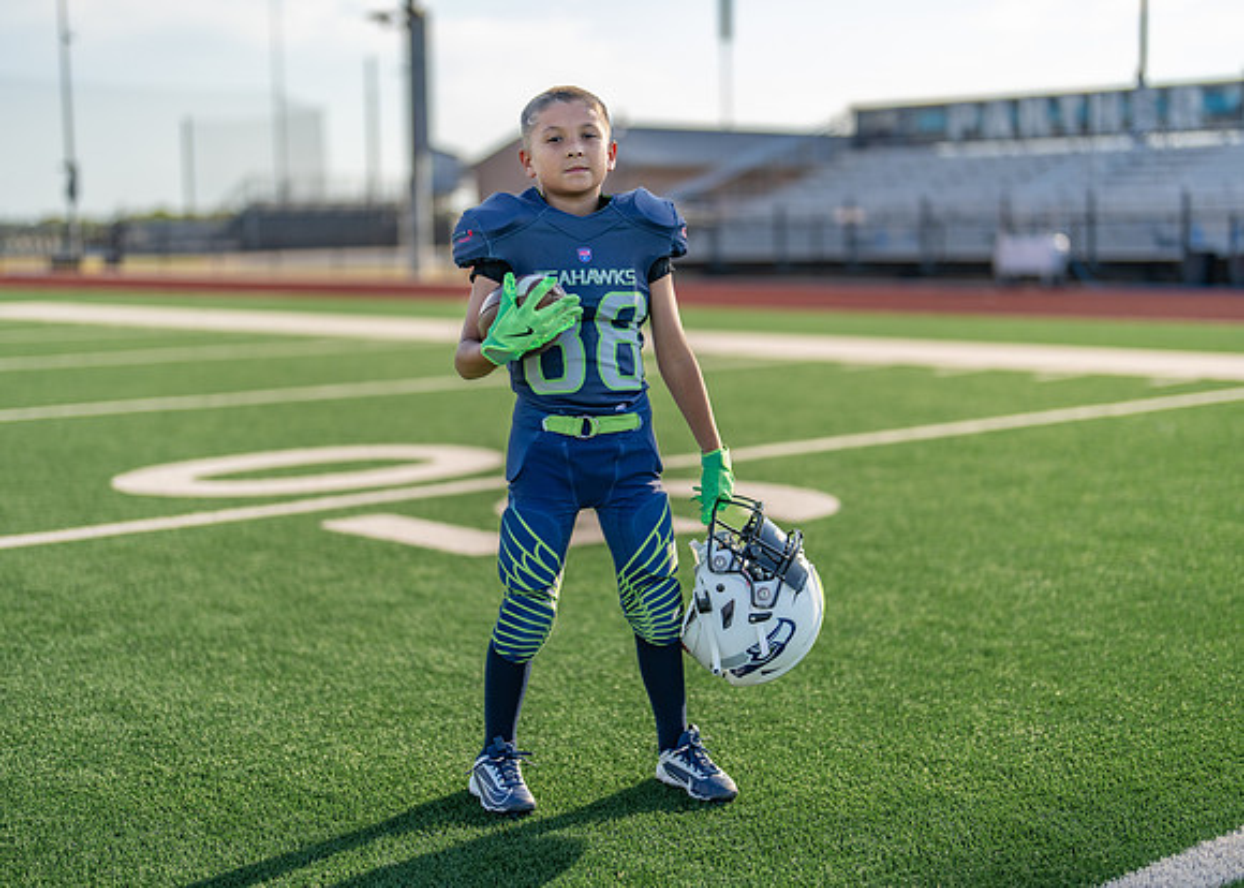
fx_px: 1923
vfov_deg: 26.0
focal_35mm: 54
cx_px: 622
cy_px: 444
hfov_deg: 35.8
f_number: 1.2
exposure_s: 1/4000
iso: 100
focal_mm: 50
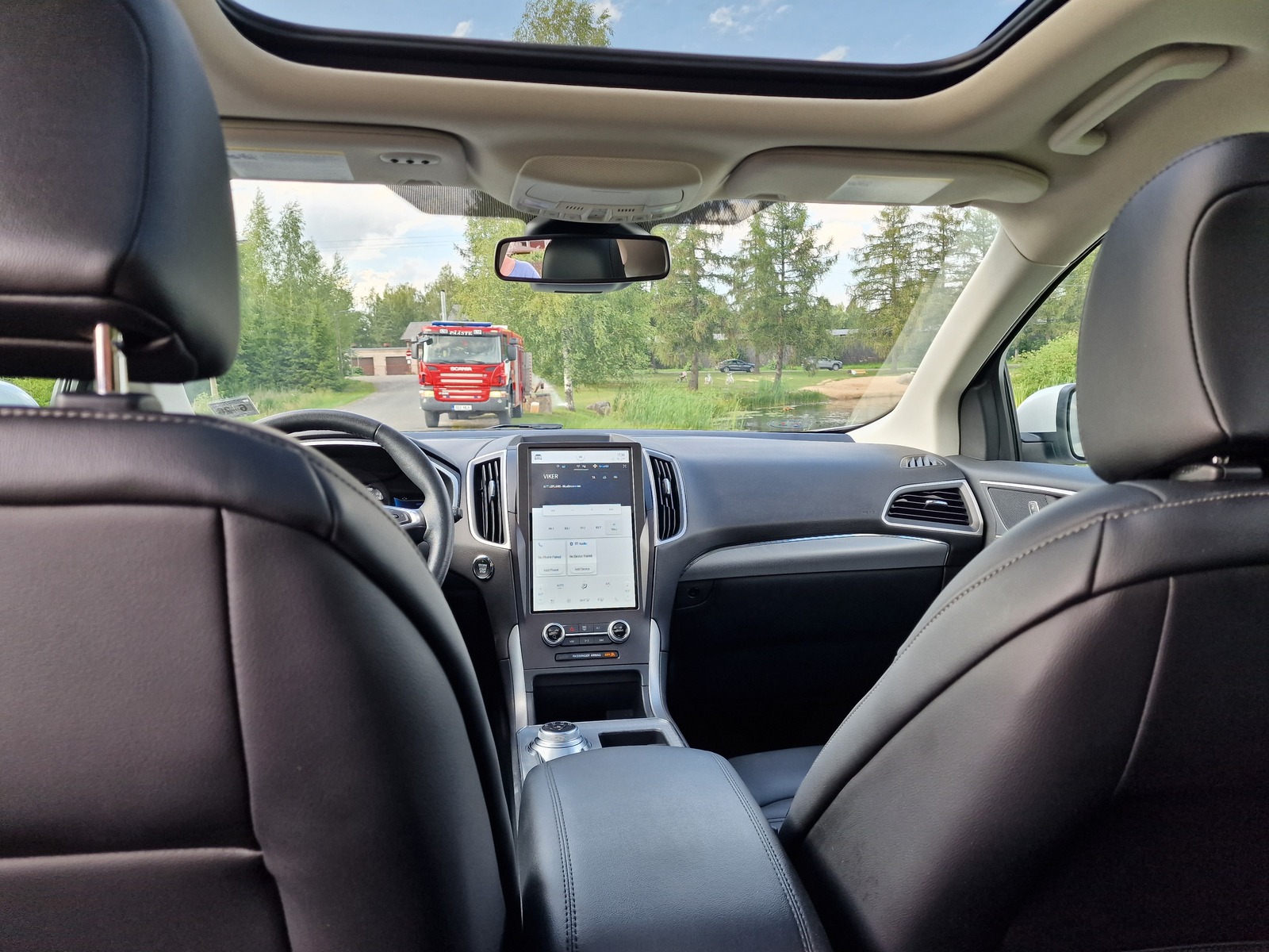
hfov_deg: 73.9
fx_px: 843
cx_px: 634
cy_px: 476
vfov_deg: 58.9
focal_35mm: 23
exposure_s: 1/180
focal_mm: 6.4
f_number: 1.8
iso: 50
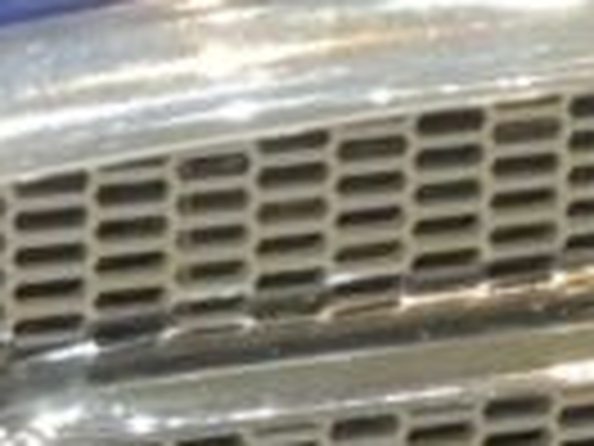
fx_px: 5731
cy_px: -374
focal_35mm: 334
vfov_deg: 4.4
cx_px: 135
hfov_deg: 5.9
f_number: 3.4
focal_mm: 7.6
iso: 800
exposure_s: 1/5
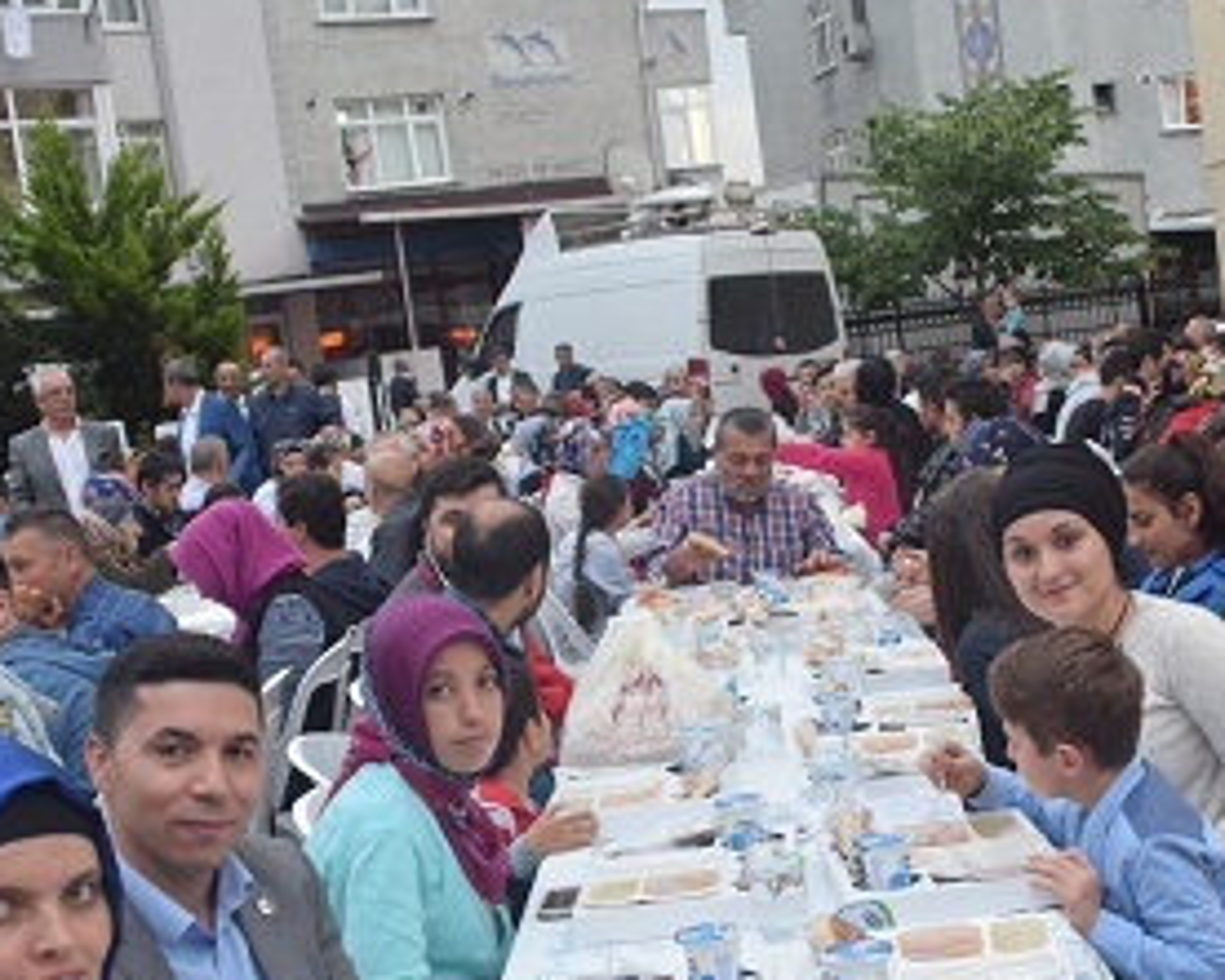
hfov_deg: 33.9
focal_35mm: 55
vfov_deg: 27.3
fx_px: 1995
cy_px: 727
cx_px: 786
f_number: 3.5
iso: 1100
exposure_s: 1/60
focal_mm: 18
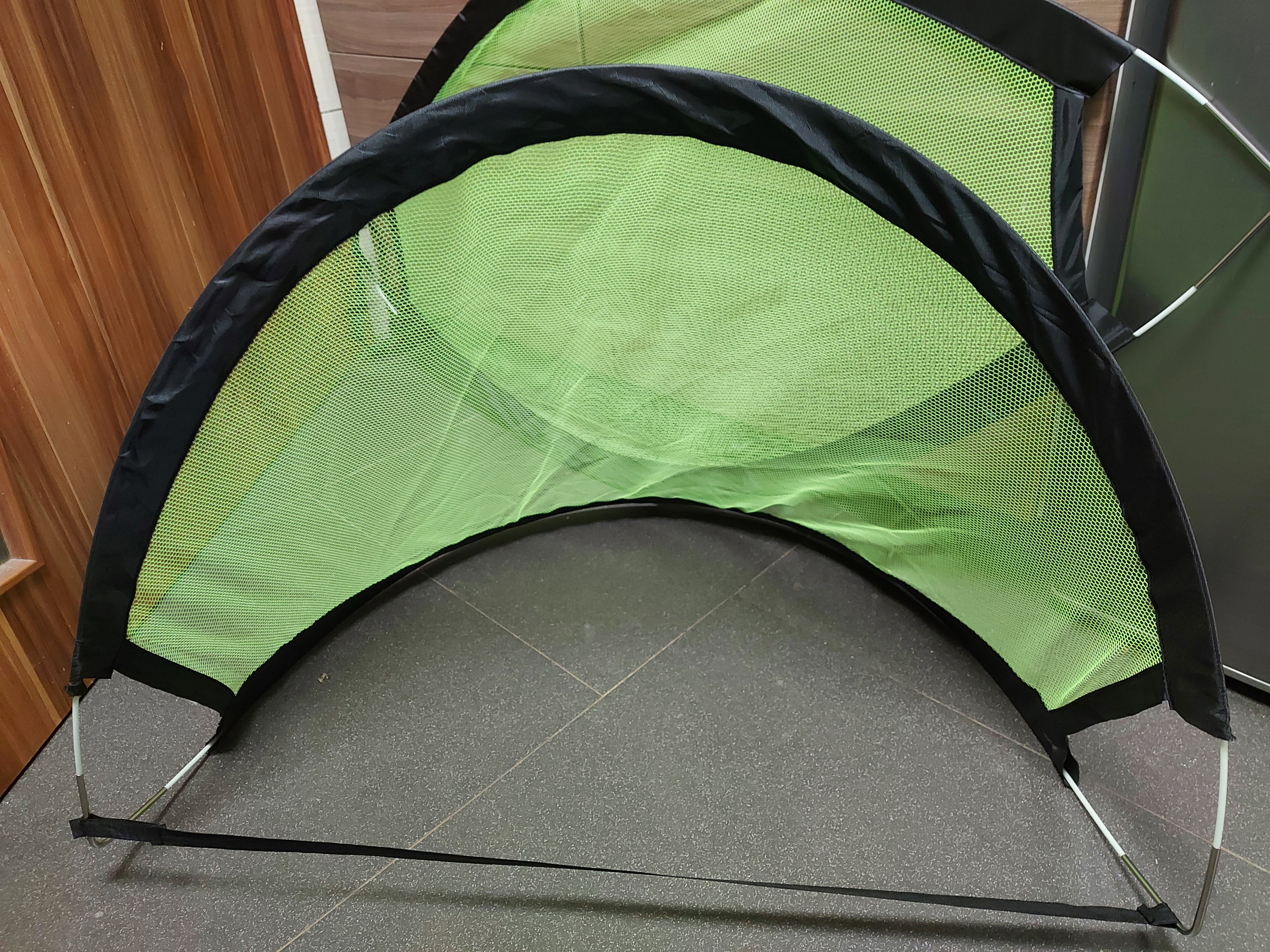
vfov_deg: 56.8
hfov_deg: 71.6
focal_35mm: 24
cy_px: 476
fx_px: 881
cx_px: 635
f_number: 1.8
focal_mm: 5.23
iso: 320
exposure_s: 1/33
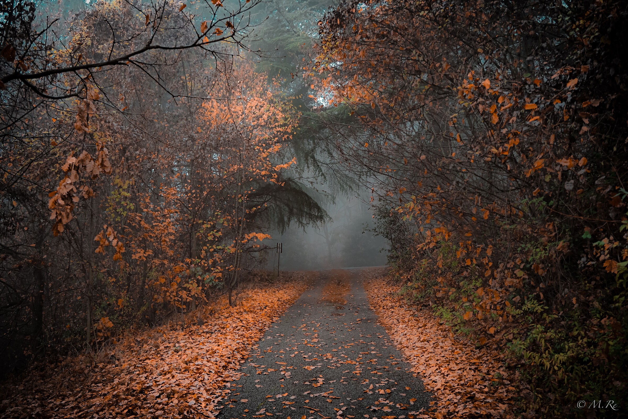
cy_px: 210
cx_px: 314
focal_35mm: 32
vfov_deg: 40.8
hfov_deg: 58.3
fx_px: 563
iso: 800
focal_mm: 21.5
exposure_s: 1/30
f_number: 3.5
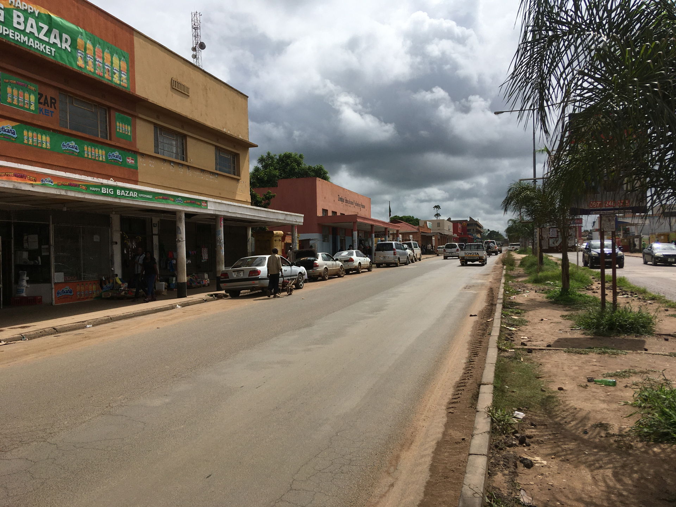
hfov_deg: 61.7
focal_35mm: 29
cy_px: 254
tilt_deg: -0.1
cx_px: 338
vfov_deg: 48.2
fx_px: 566
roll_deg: -0.1
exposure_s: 1/4274
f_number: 2.2
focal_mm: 4.15
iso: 25
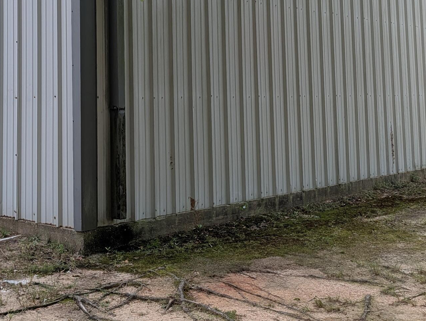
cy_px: 46
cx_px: 112
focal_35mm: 56
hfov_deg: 33.7
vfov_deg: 25.5
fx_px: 690
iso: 23
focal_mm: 6.9
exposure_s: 1/198
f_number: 1.68
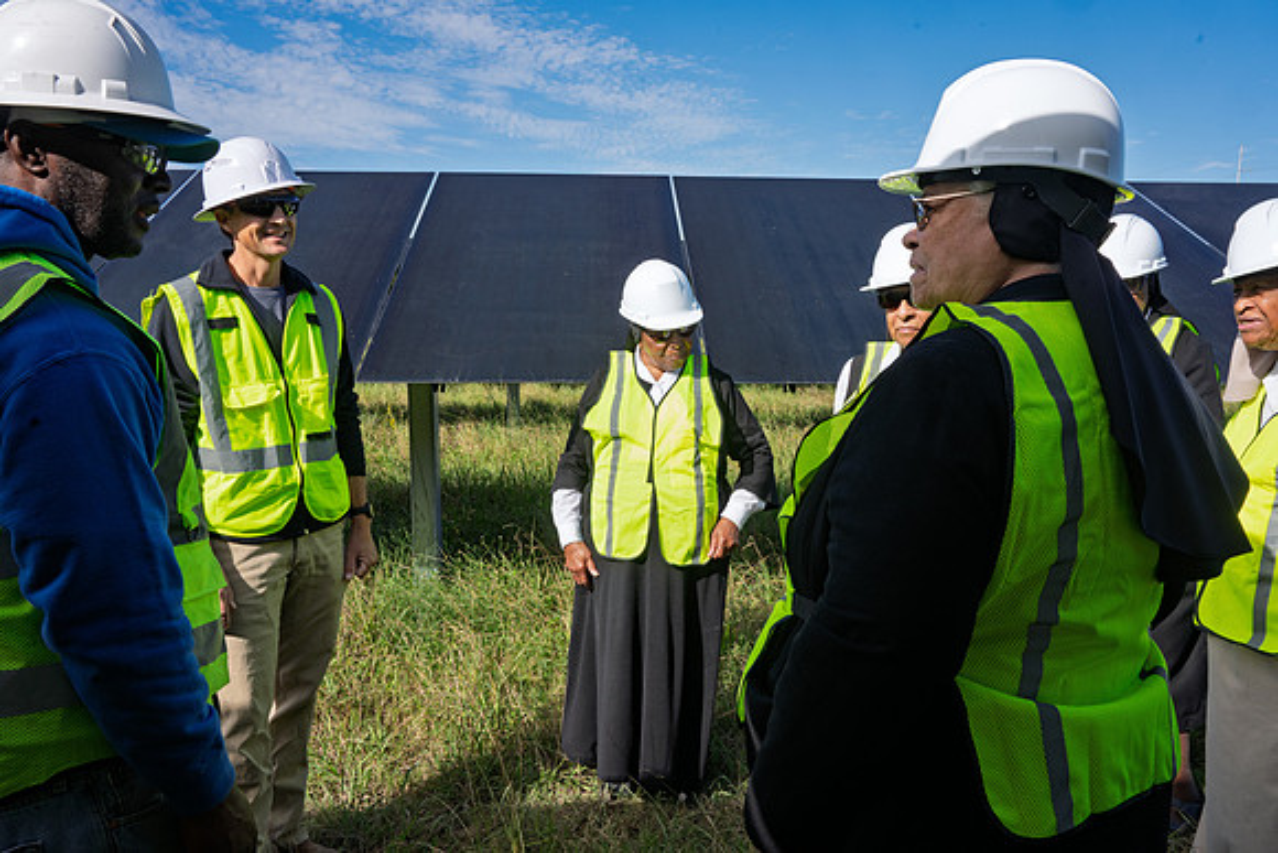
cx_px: 639
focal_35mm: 29
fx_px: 1039
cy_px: 426
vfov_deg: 44.6
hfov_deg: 63.2
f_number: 16
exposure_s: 1/160
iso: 200
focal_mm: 28
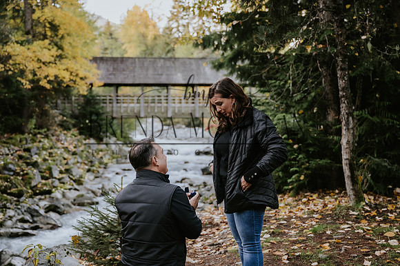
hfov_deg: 37.5
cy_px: 133
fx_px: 590
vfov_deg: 25.4
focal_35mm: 53
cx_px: 205
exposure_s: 1/500
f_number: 2.8
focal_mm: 51
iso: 1000
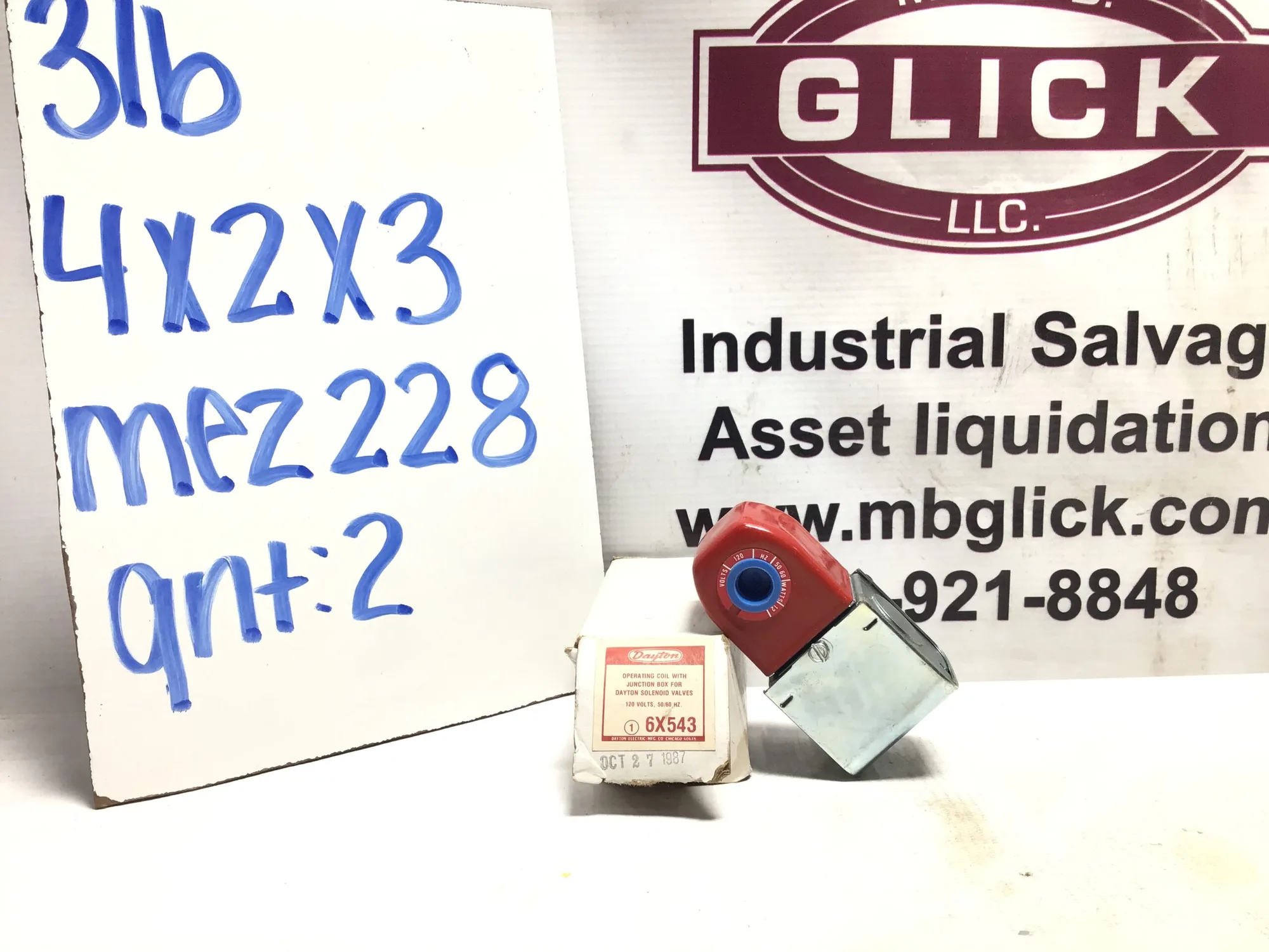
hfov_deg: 58.4
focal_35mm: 31
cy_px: 476
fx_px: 1136
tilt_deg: -10.3
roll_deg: -0.3
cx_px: 634
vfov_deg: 45.4
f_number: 2.4
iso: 40
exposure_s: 1/120
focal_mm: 3.3
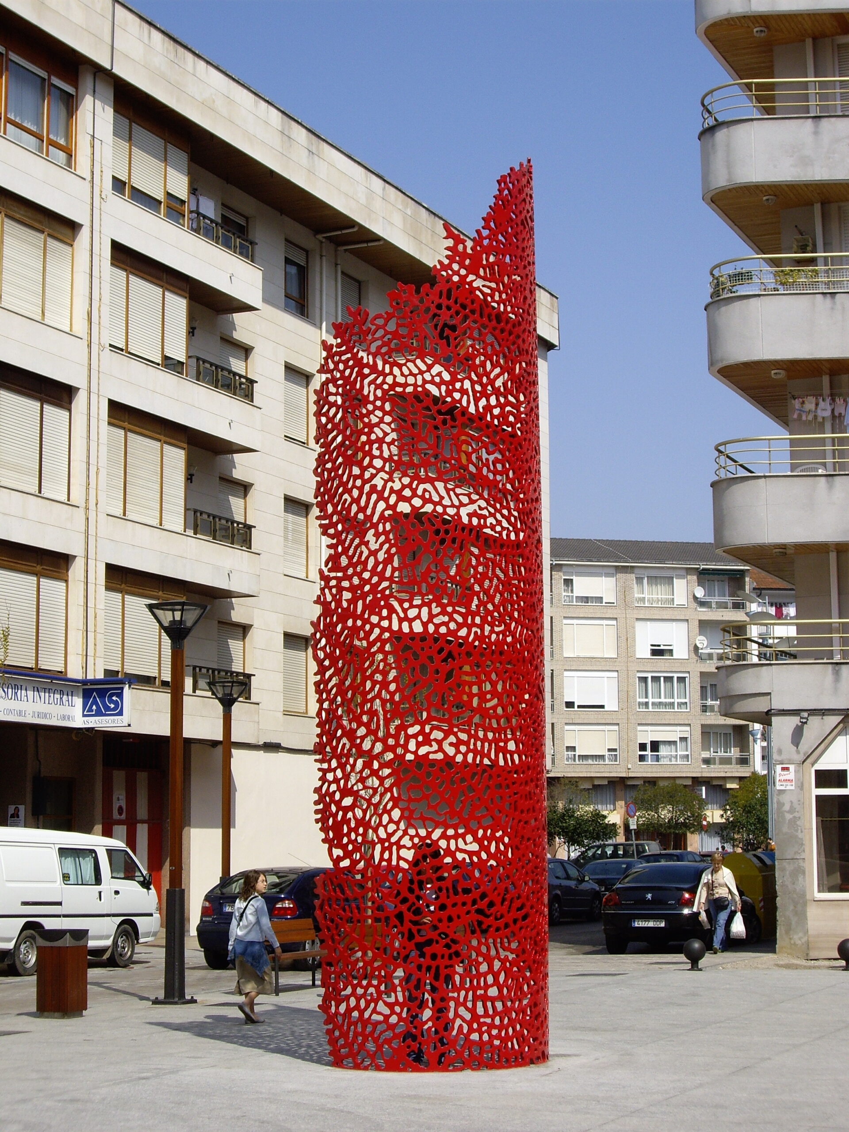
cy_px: 566
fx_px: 2158
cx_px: 424
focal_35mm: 66
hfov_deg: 22.3
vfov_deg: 29.4
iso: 50
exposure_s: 1/320
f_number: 5.8
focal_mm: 10.7
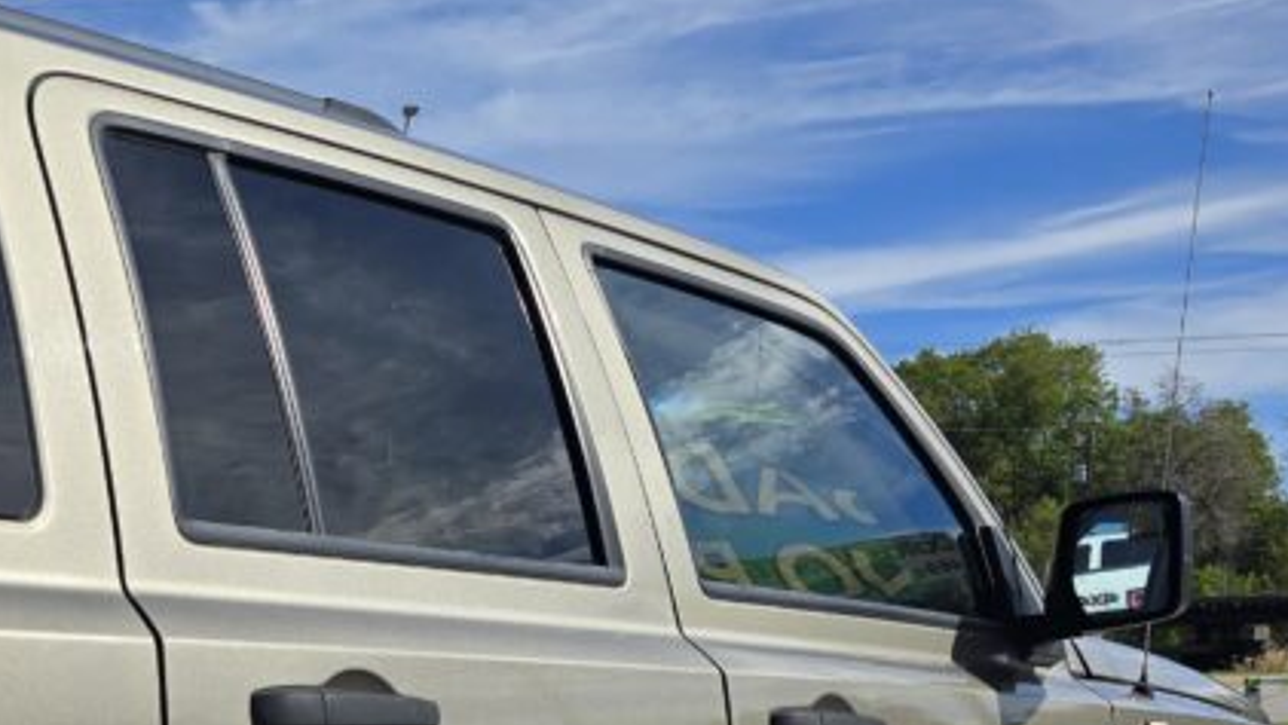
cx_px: -122
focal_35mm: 61
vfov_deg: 18.5
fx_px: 2084
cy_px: 921
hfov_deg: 30.7
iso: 12
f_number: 1.7
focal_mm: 6.3
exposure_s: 1/1272
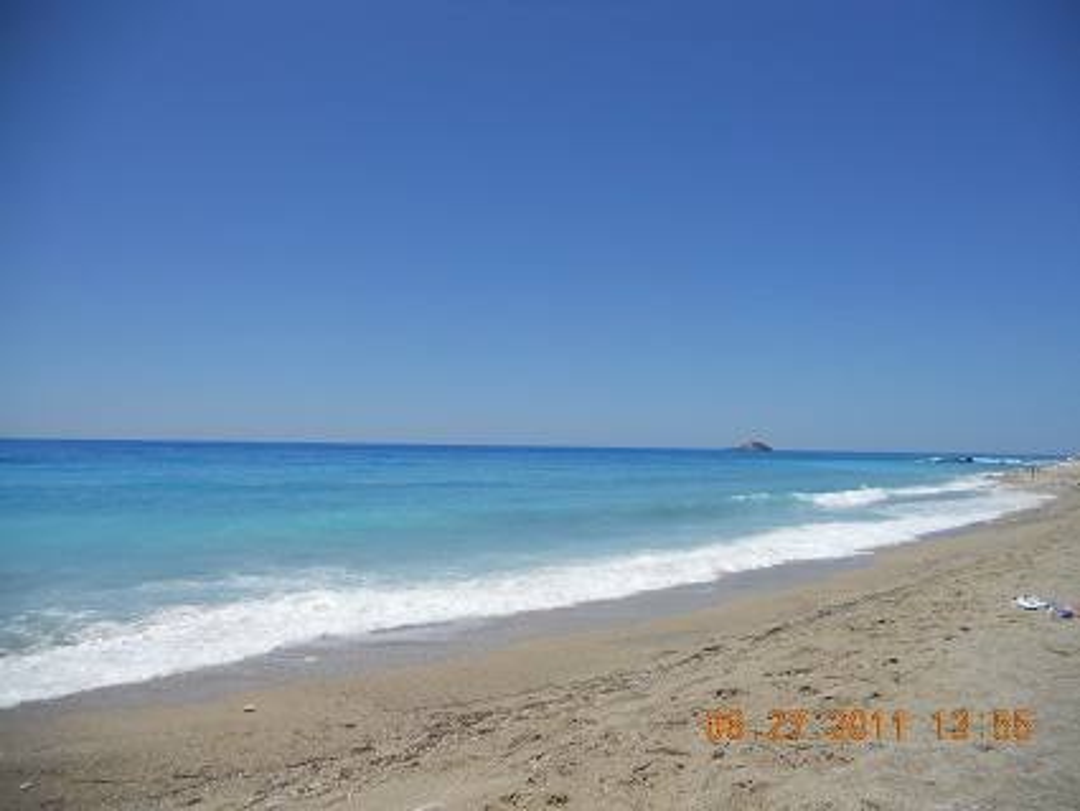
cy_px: 406
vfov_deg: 51.4
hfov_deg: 65.3
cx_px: 540
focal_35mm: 27
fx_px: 843
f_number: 8
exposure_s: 1/320
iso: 80
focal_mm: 4.9
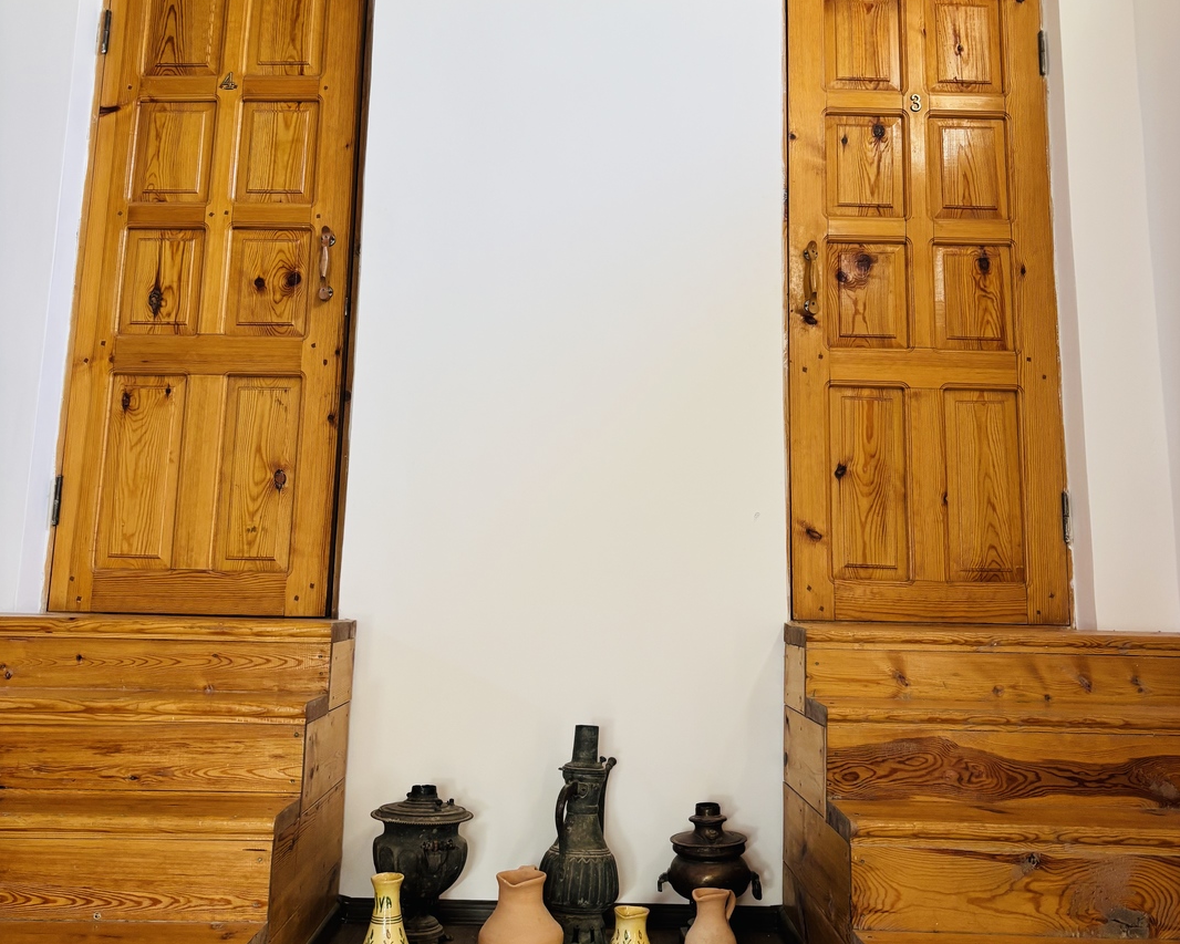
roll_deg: -2.0
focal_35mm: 34
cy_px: 369
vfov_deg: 43.1
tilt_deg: +8.9
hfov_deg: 52.8
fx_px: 1188
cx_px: 592
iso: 160
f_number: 1.6
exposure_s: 1/60
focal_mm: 5.96
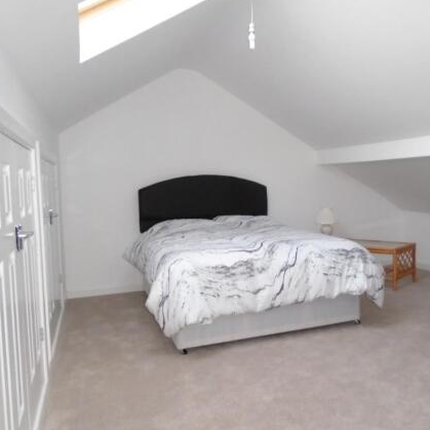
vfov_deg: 51.1
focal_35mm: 32
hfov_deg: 50.5
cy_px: 219
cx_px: 276
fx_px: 450
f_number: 3.2
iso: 400
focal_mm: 4.6
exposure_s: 1/30
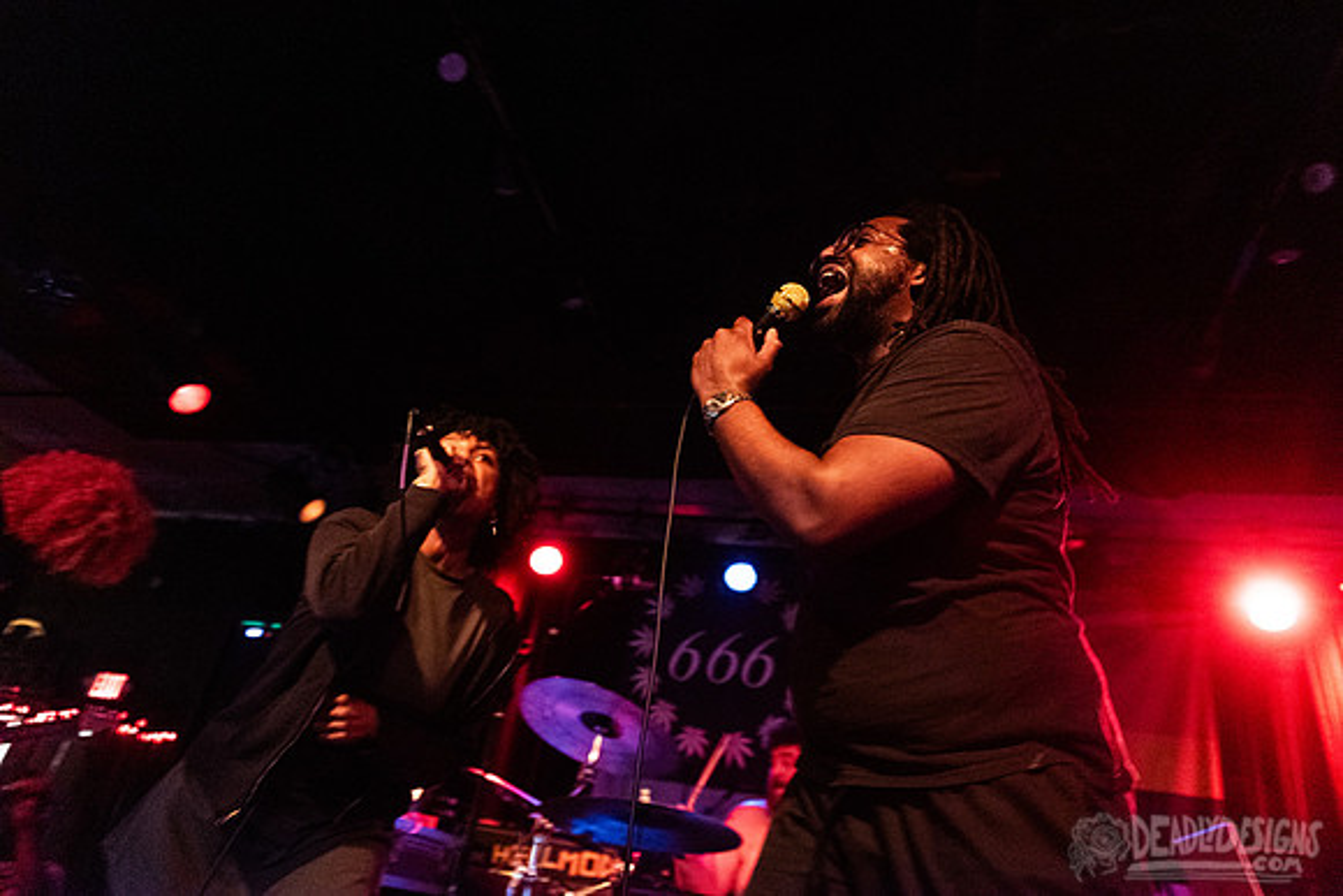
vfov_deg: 53.2
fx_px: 896
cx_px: 672
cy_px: 448
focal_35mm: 24
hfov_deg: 73.7
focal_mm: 24
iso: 6400
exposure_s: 1/80
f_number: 3.2
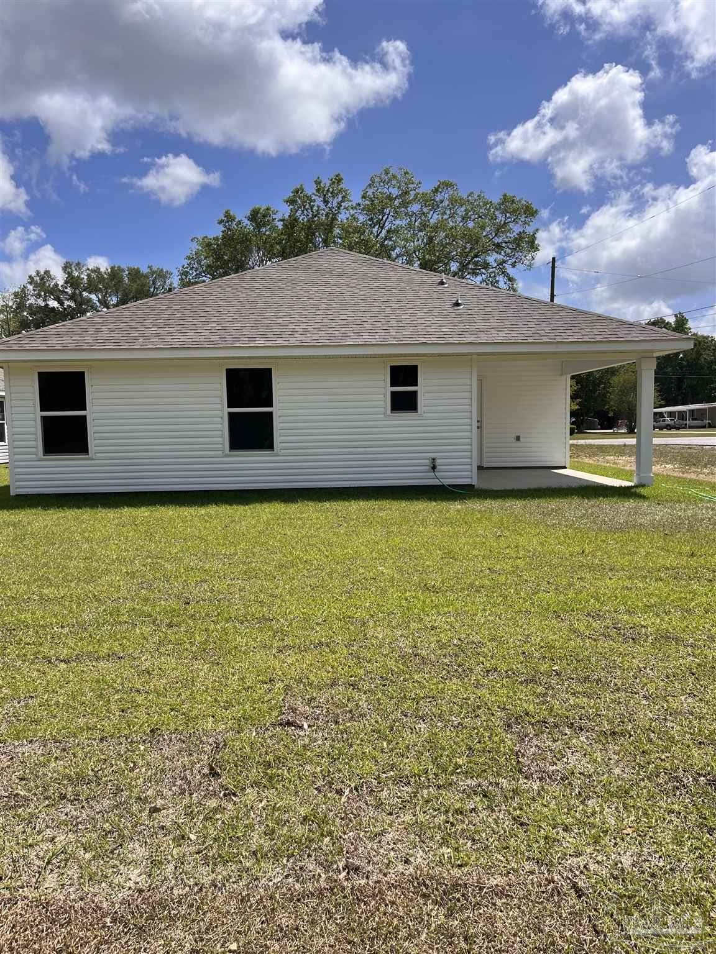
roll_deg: +1.5
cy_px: 477
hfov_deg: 53.1
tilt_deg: -4.8
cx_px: 358
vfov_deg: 67.3
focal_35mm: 26
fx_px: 717
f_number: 1.6
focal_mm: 5.1
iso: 50
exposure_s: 1/4149
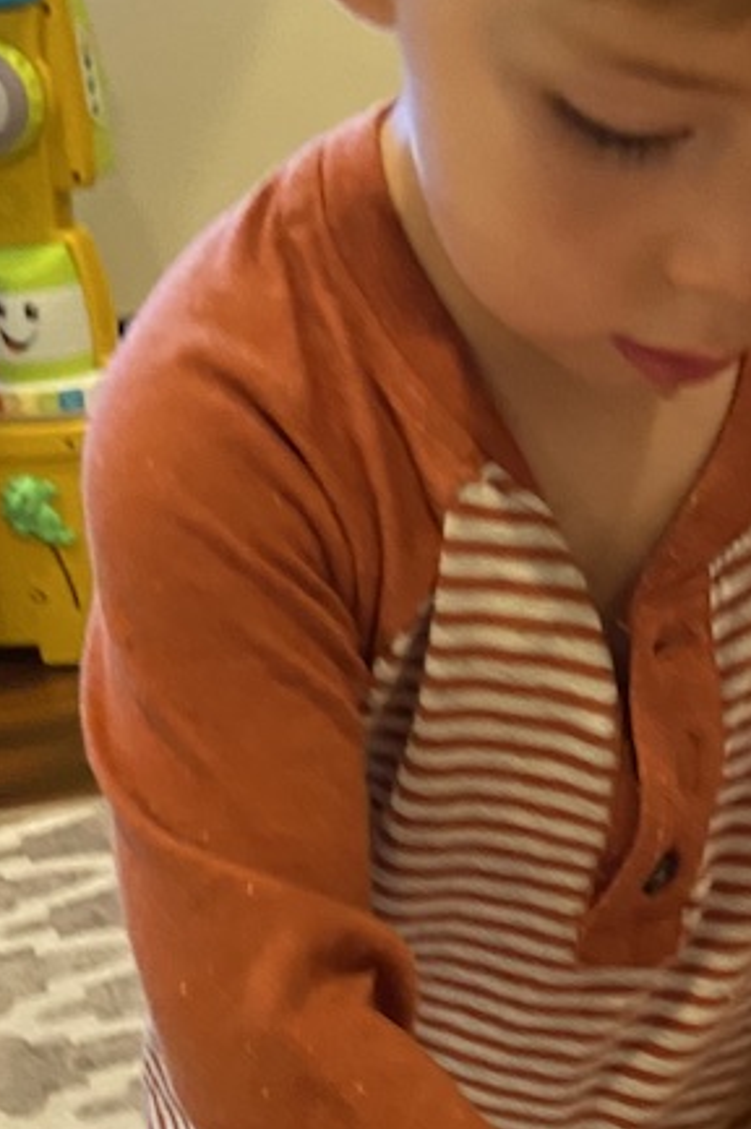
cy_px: 1014
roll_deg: +7.3
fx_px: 2350
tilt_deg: -30.0
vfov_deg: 26.1
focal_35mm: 75
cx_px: 516
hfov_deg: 18.1
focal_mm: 4.25
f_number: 1.8
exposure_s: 1/60
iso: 250
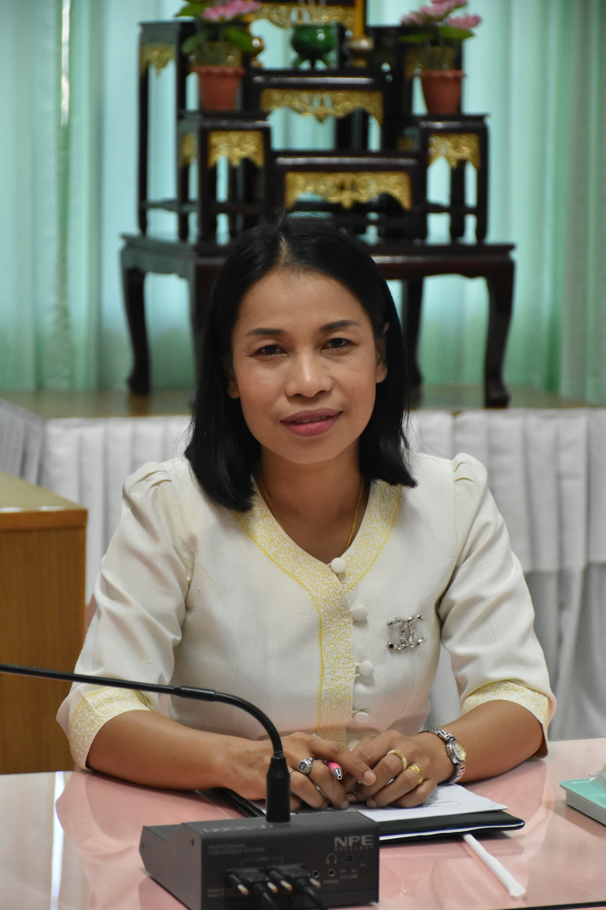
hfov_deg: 11.4
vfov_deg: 17.1
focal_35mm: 120
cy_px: 455
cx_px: 303
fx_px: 3030
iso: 2500
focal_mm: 80
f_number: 5.3
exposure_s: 1/250
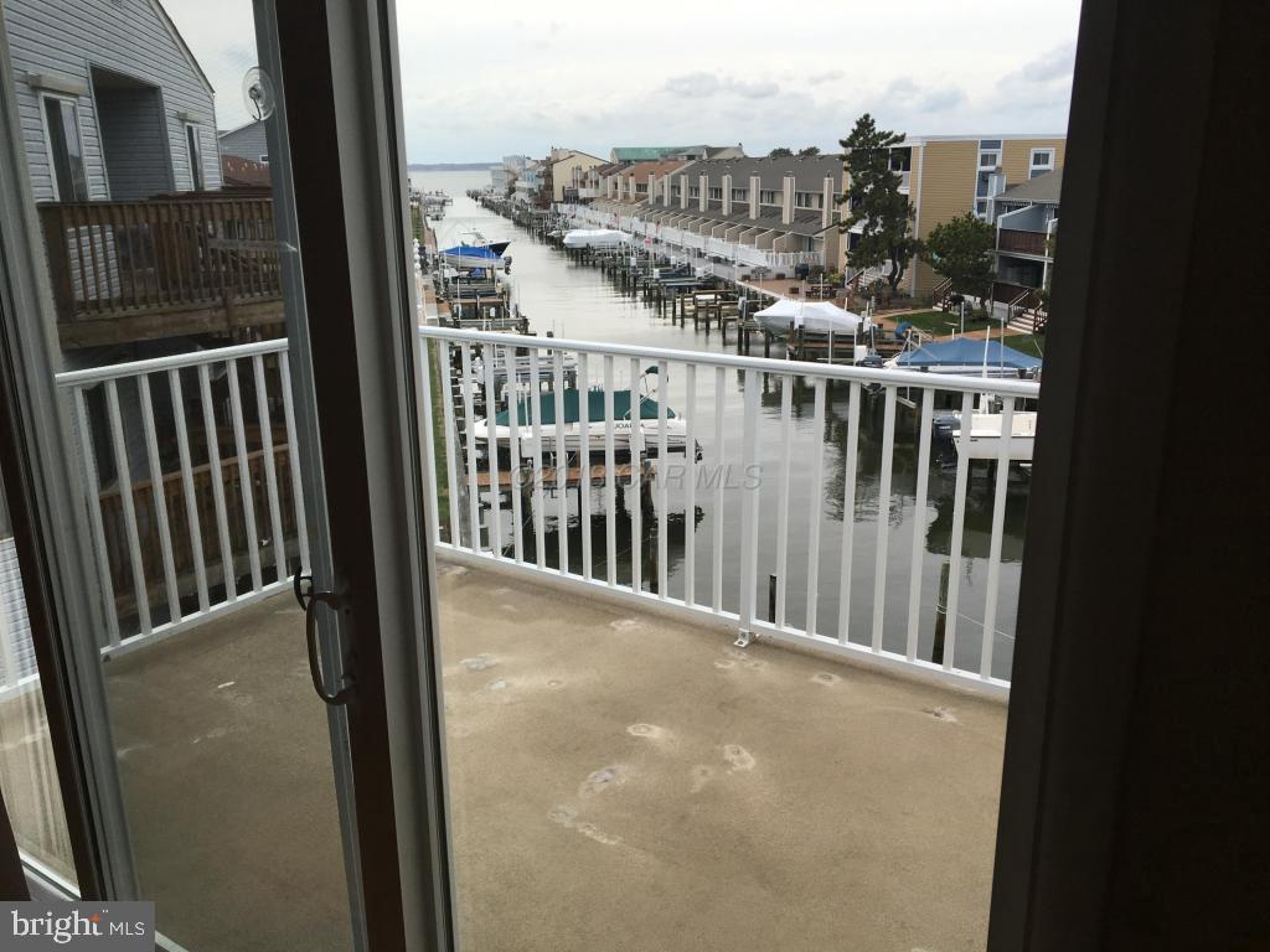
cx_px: 635
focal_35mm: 29
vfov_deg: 48.2
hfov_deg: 61.7
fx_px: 1064
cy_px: 476
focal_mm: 4.15
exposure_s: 1/785
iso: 25
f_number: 2.2
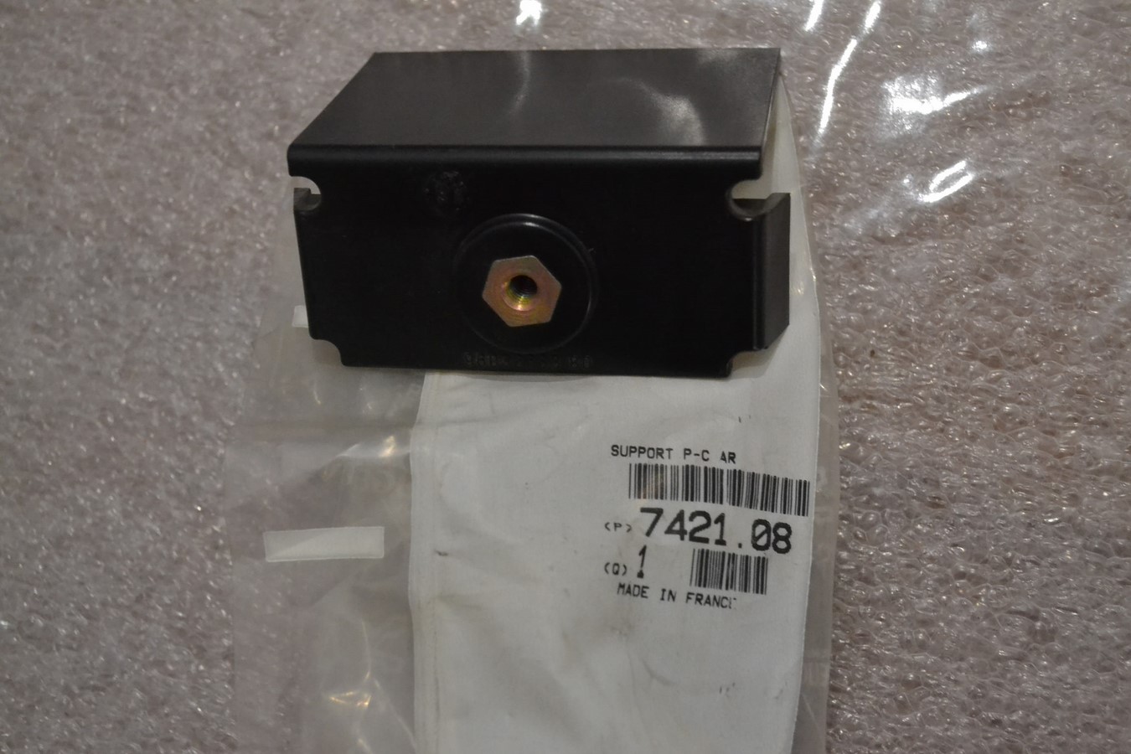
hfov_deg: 38.9
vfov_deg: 26.5
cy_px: 377
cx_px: 566
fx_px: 1602
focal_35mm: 51
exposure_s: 1/30
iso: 3200
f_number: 5
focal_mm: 34
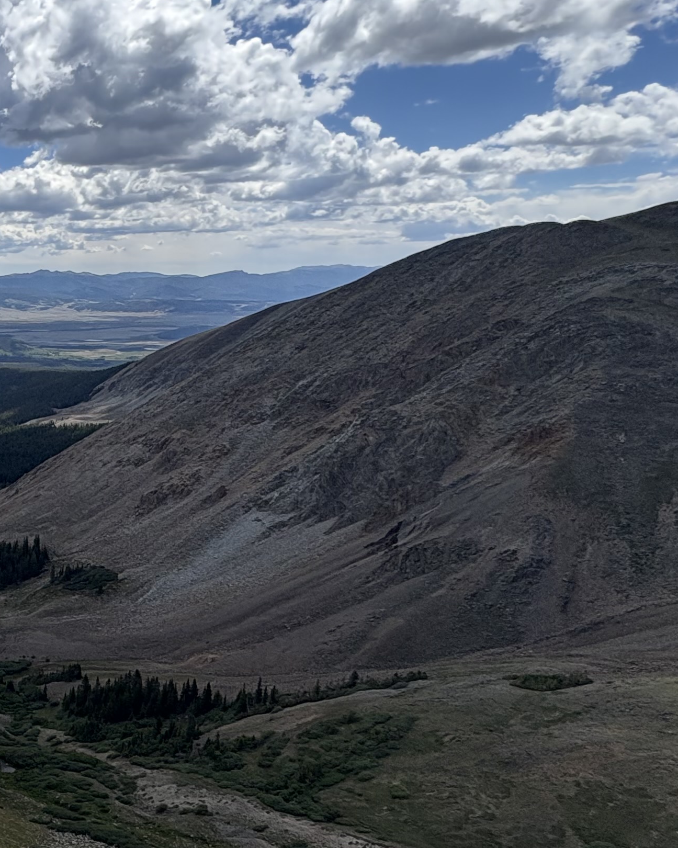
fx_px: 853
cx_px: -246
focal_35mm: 34
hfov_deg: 31.2
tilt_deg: -11.9
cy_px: 459
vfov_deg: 52.8
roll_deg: +1.4
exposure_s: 1/1672
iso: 40
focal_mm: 2.22
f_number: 2.2
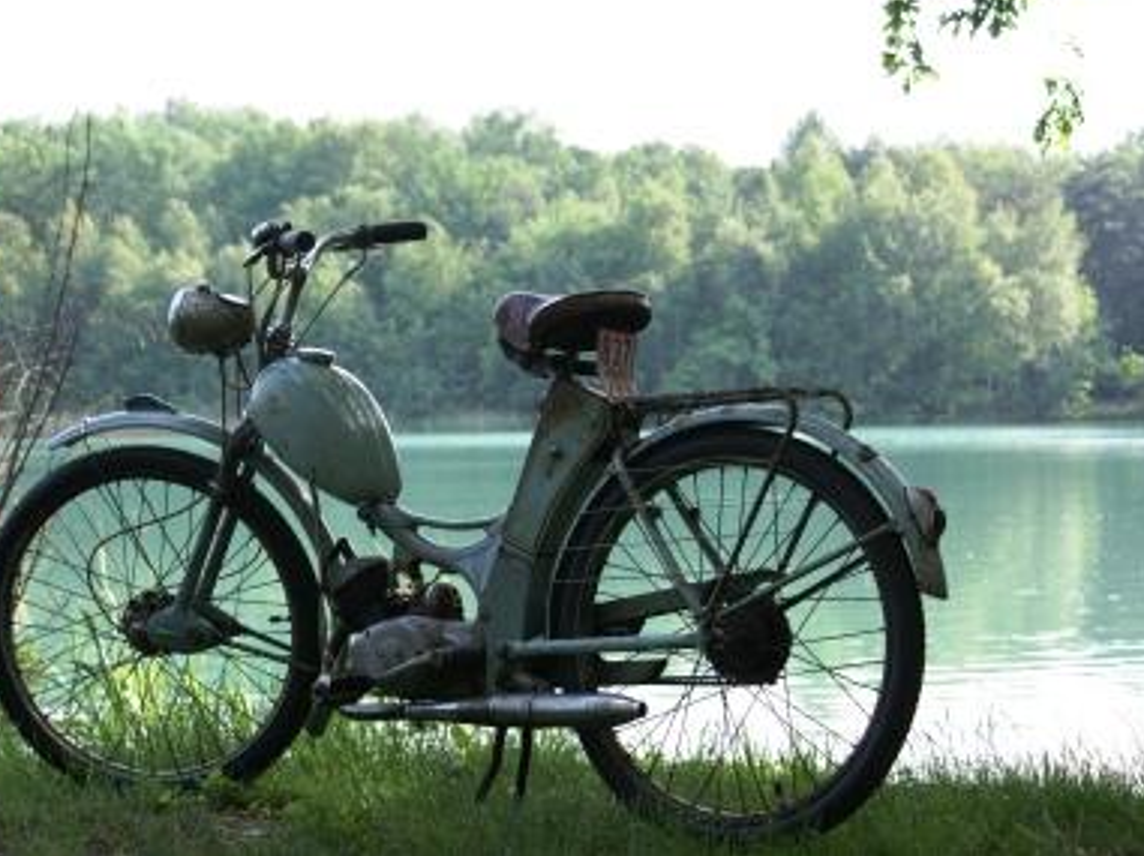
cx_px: 483
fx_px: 2806
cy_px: 408
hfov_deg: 23.0
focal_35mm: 85
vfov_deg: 17.3
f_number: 5.6
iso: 100
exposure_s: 1/100
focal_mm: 50
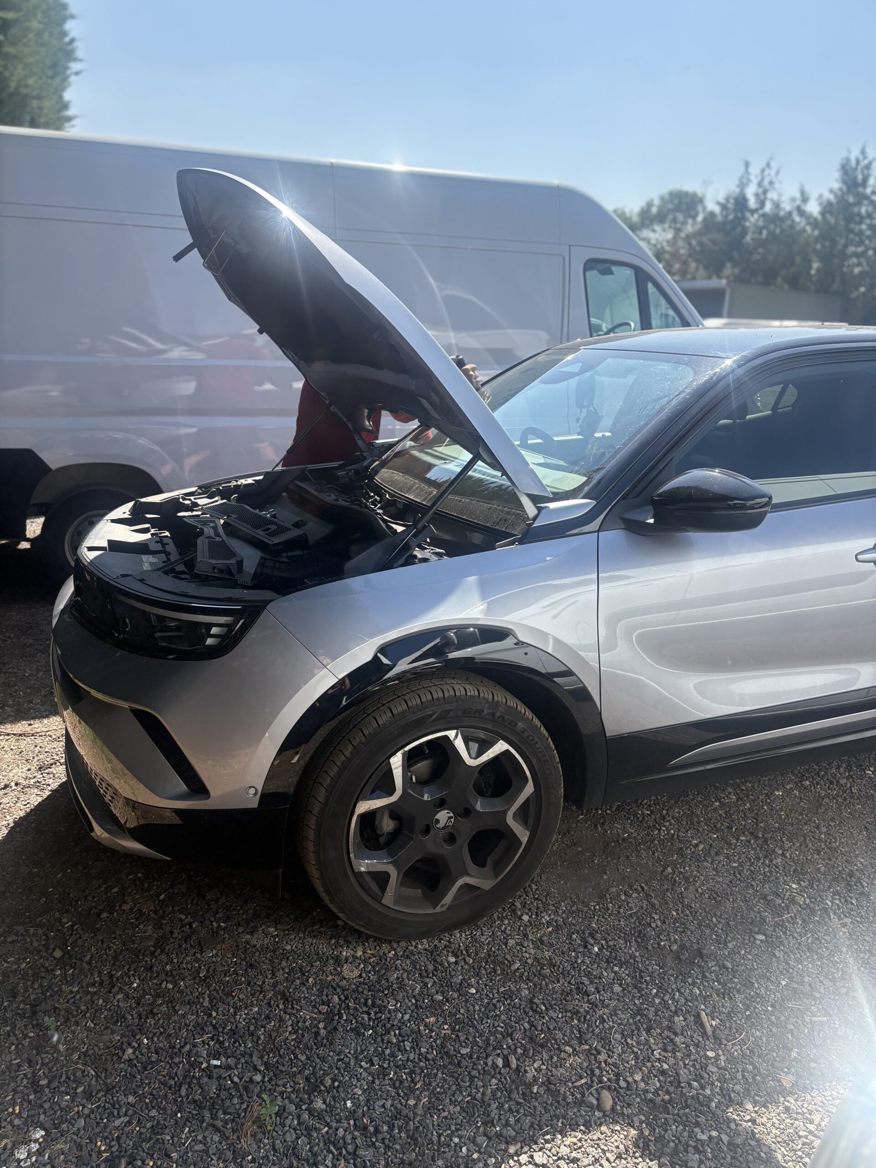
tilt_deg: -15.4
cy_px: 584
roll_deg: -1.5
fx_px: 877
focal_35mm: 26
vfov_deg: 67.3
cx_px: 438
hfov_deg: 53.1
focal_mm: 5.96
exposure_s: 1/2208
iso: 64
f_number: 1.6
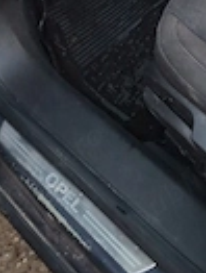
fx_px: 553
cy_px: -123
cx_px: 239
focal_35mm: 70
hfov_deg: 20.0
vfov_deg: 23.1
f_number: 1.8
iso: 1000
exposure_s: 1/20
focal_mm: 5.54
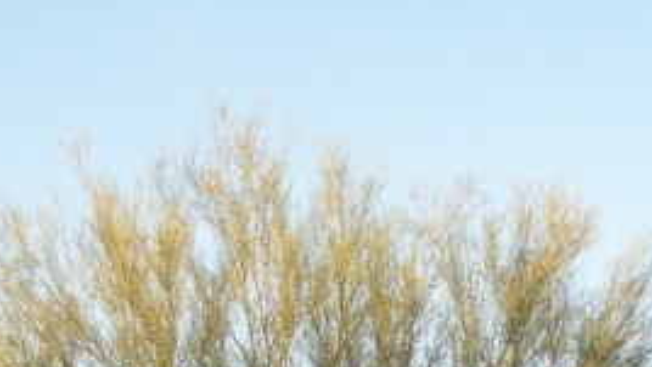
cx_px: 584
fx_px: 2594
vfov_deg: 7.7
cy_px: 768
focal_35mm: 150
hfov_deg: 14.2
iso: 88
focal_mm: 6.3
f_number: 3.5
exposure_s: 1/156
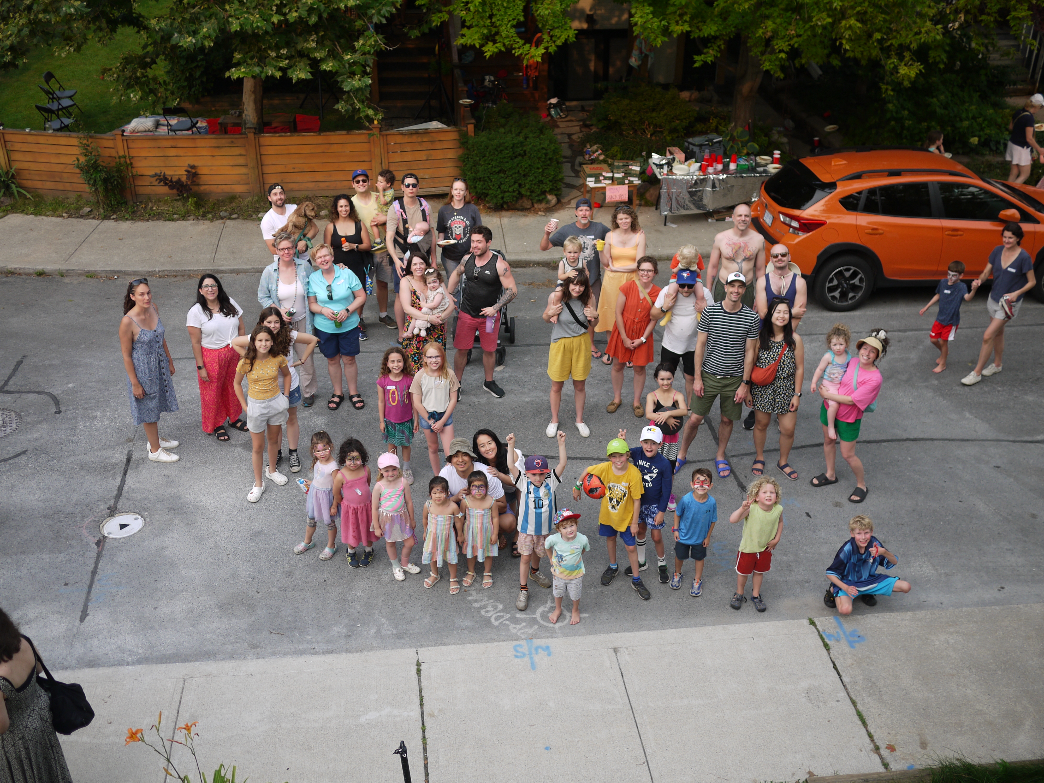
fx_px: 1206
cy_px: 392
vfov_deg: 36.0
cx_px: 522
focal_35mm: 40
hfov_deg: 46.8
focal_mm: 20
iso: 100
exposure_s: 1/1000
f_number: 2
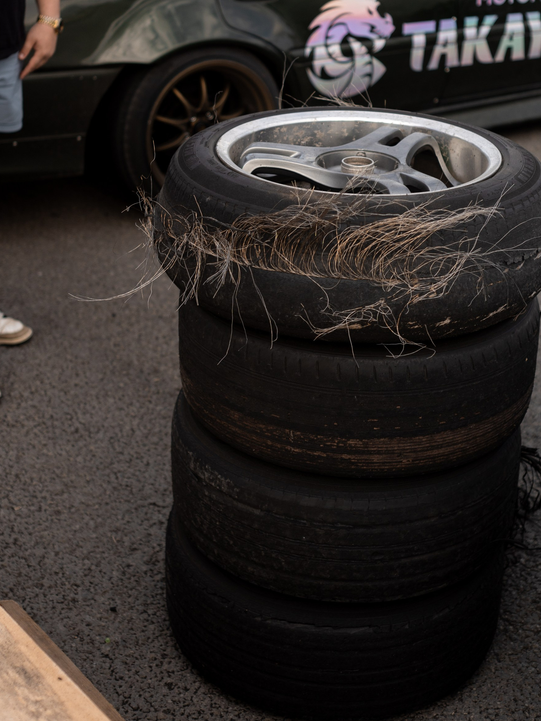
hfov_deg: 24.8
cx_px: 291
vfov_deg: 32.2
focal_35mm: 59
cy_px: 204
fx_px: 1229
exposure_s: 1/1000
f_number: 2.2
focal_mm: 35
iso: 100
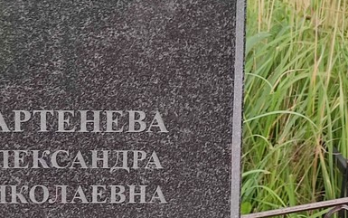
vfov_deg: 23.6
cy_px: 105
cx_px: 94
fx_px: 522
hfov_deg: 36.2
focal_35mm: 55
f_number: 1.9
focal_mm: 6.04
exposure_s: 1/350
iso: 50
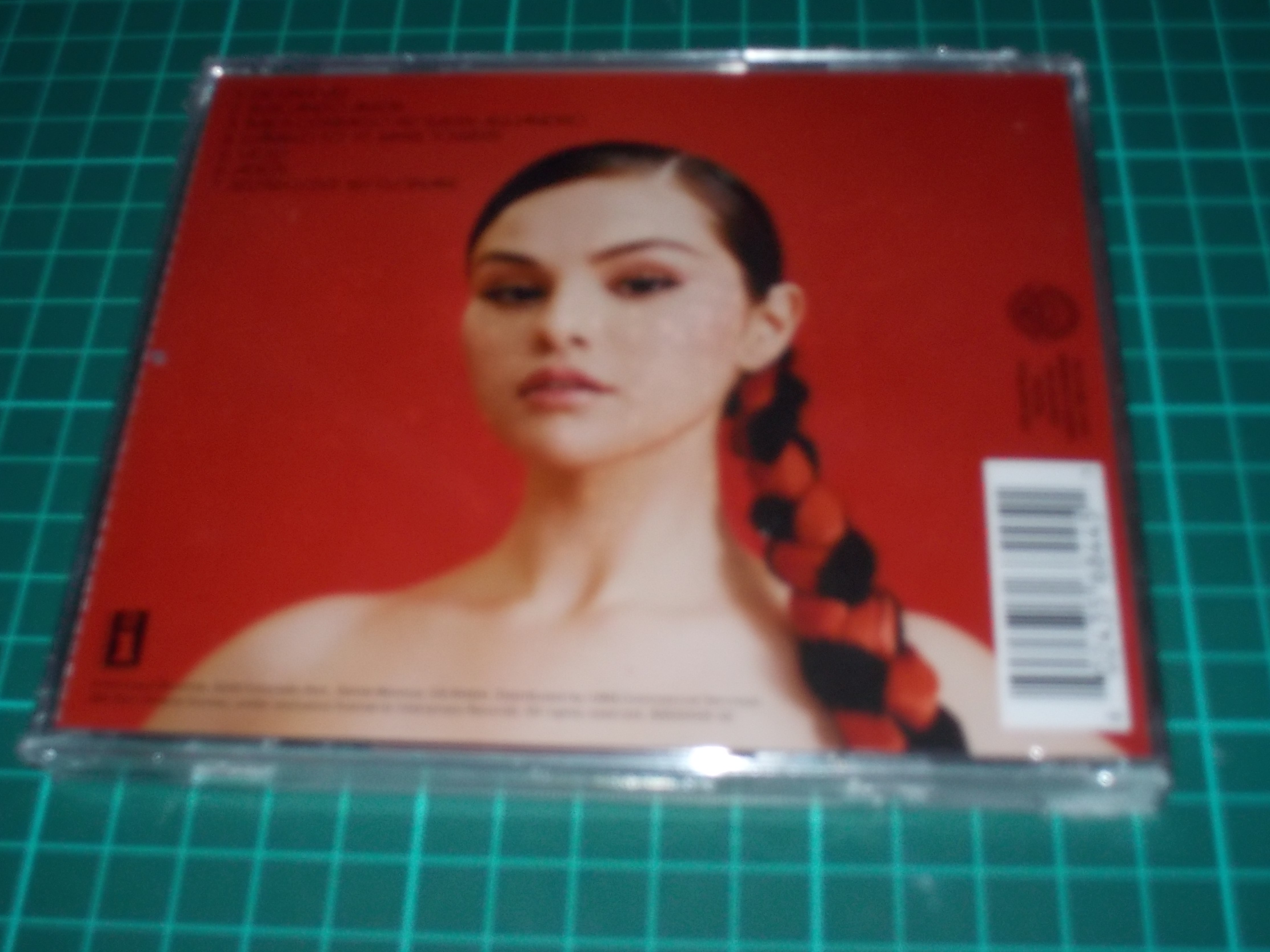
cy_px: 472
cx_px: 626
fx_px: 1688
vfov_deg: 31.5
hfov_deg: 41.2
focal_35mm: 46
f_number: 4.2
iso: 200
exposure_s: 1/30
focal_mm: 6.4
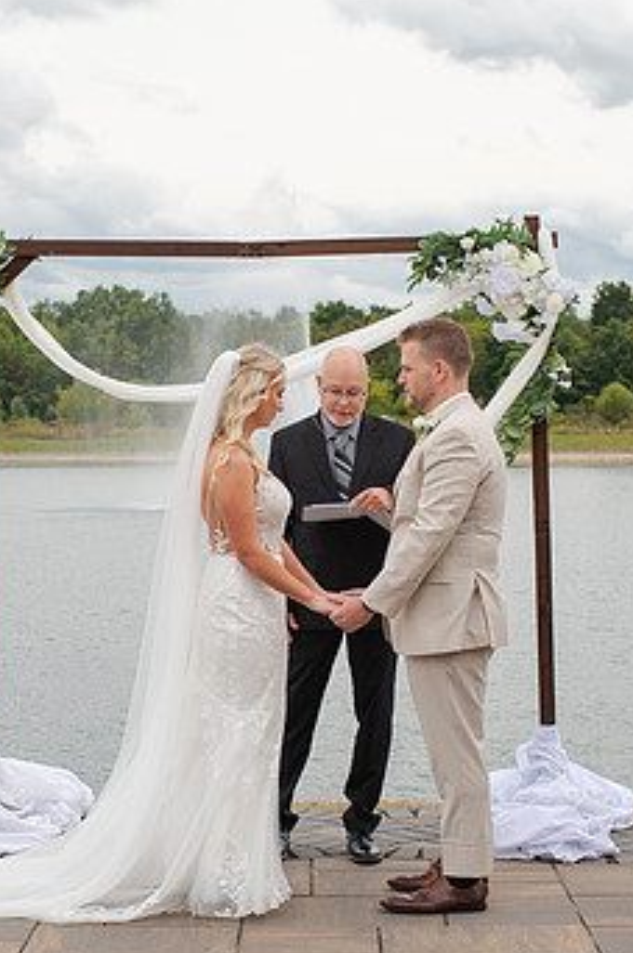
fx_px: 2116
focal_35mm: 80
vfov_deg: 25.4
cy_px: 530
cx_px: 231
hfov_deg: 17.0
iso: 100
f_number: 3.5
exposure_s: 1/800
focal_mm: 35
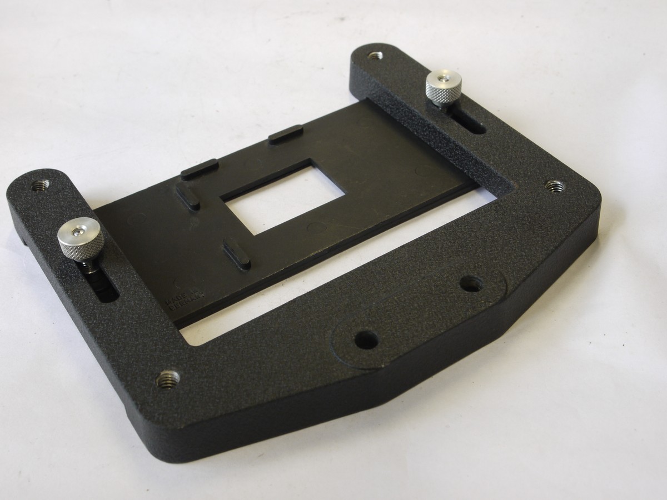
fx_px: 925
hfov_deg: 39.7
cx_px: 334
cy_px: 250
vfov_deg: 30.3
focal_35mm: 48
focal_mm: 24
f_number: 9
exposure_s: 1/20
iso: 400
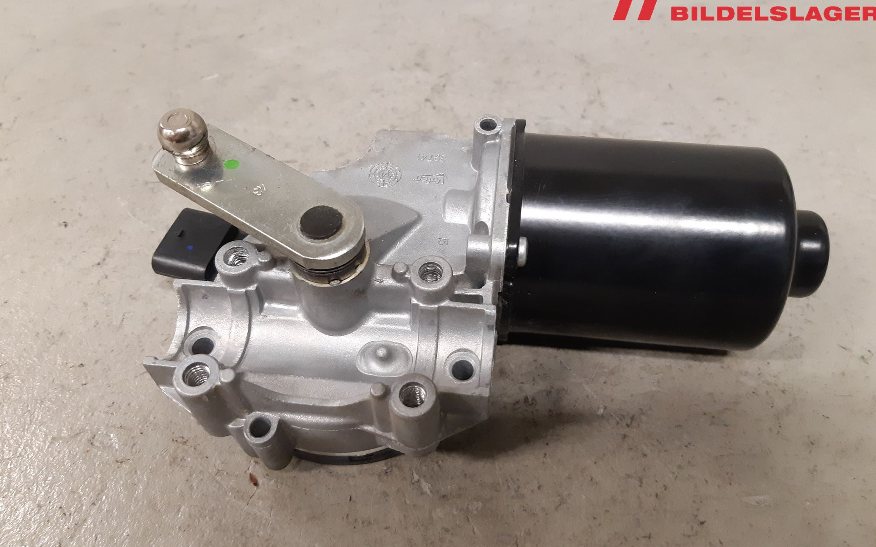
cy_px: 280
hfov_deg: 66.5
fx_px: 668
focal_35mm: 28
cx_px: 435
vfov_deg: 44.5
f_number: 1.7
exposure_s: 1/50
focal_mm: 3.93
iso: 250
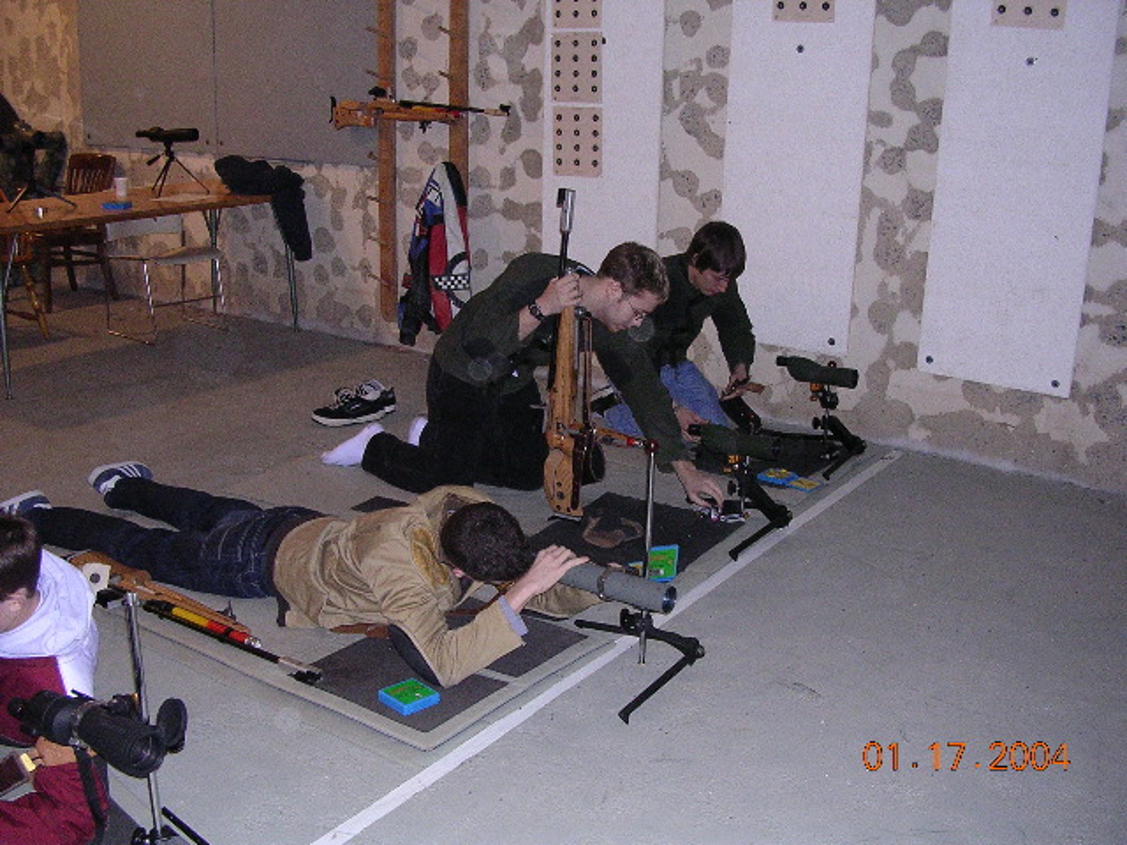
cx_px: 564
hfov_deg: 49.0
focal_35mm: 38
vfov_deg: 37.7
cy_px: 422
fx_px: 1237
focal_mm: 5.8
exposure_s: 1/60.1
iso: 378
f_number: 2.8
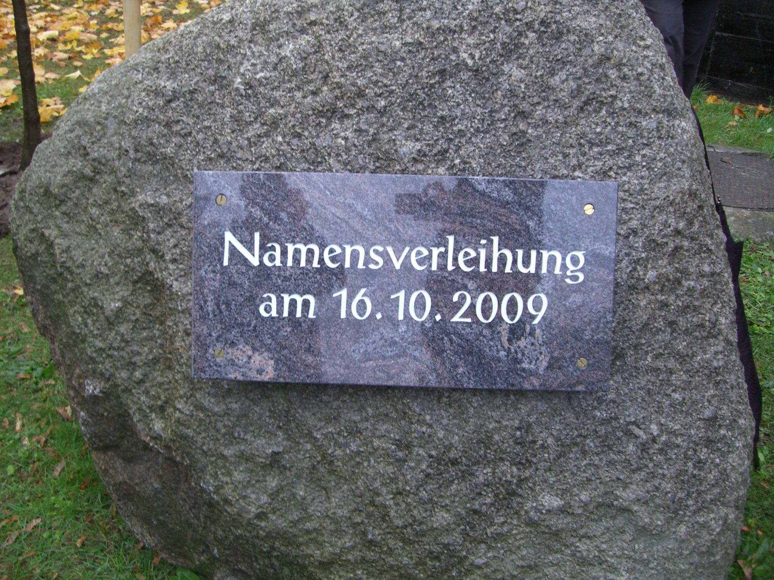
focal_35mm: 38
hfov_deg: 49.0
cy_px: 290
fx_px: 850
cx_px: 387
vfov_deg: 37.7
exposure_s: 1/60
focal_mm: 6.2
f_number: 2.7
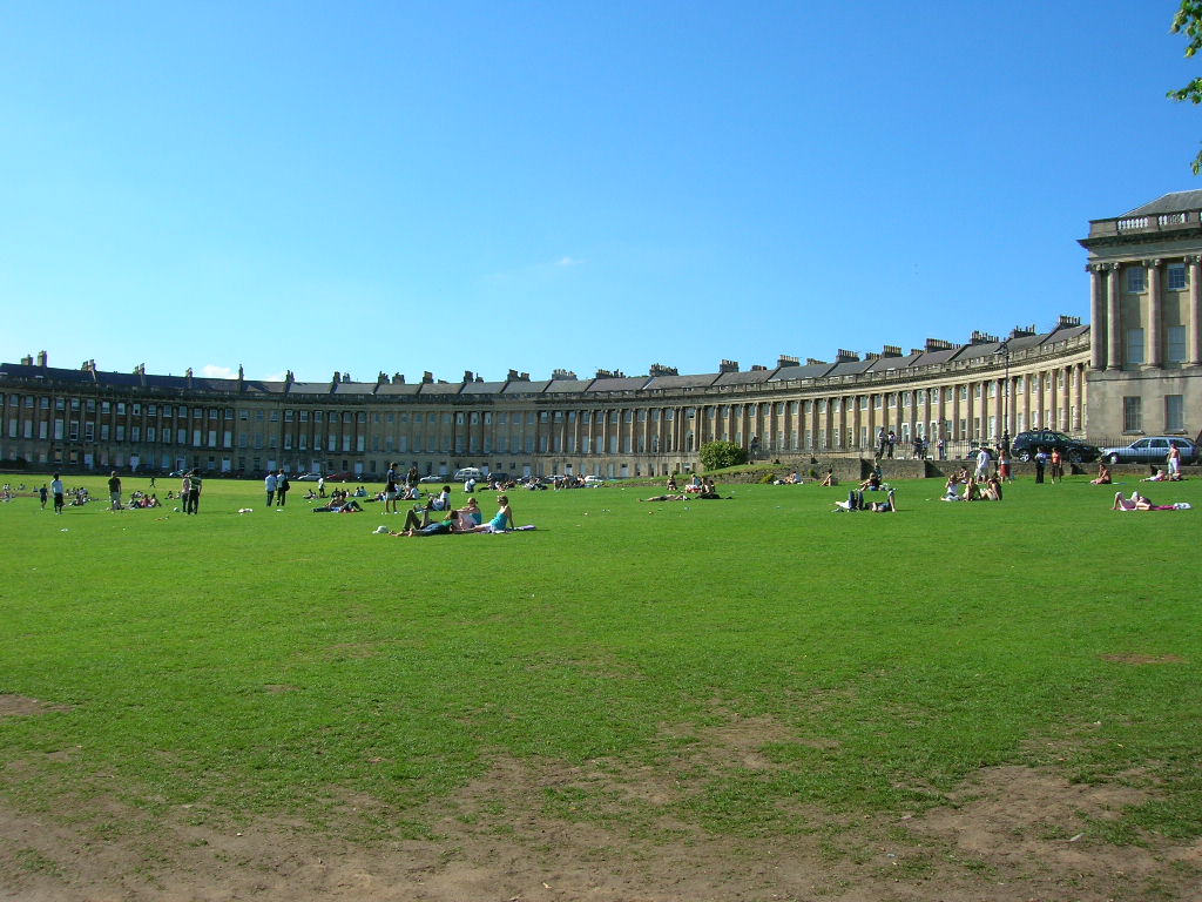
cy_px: 451
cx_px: 601
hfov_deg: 54.0
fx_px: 1181
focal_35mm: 34
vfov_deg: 41.8
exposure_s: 1/360
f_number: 4.9
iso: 50
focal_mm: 5.7
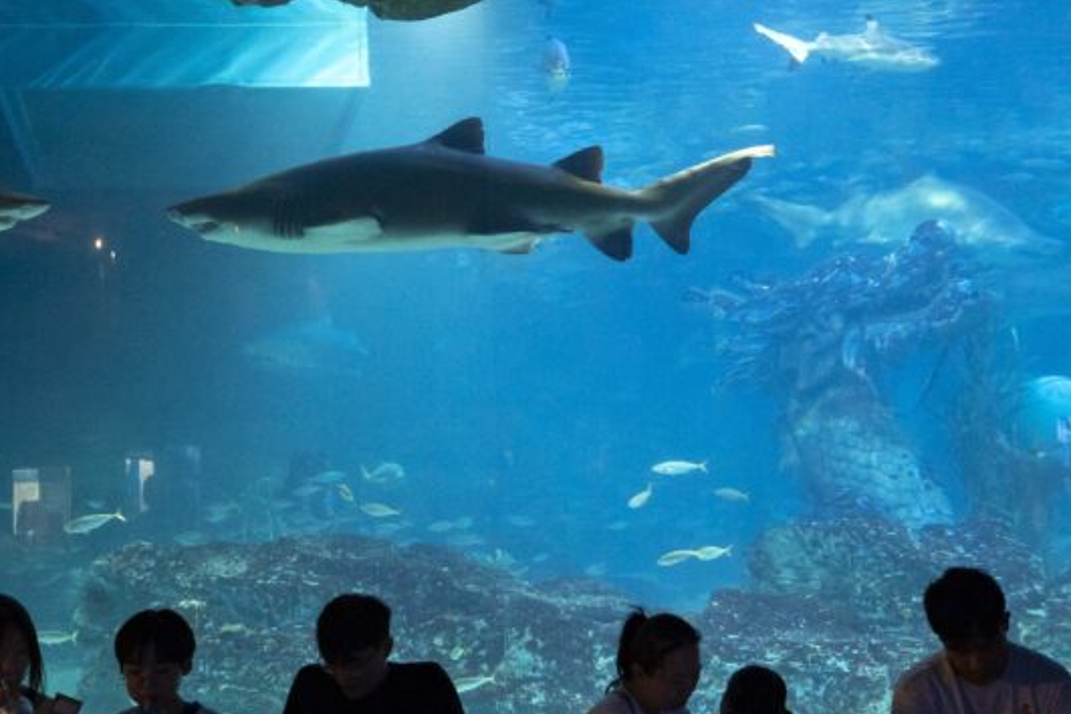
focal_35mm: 54
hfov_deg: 36.9
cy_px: 330
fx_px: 1606
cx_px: 512
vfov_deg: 25.1
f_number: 4
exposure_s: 1/160
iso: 6400
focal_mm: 28
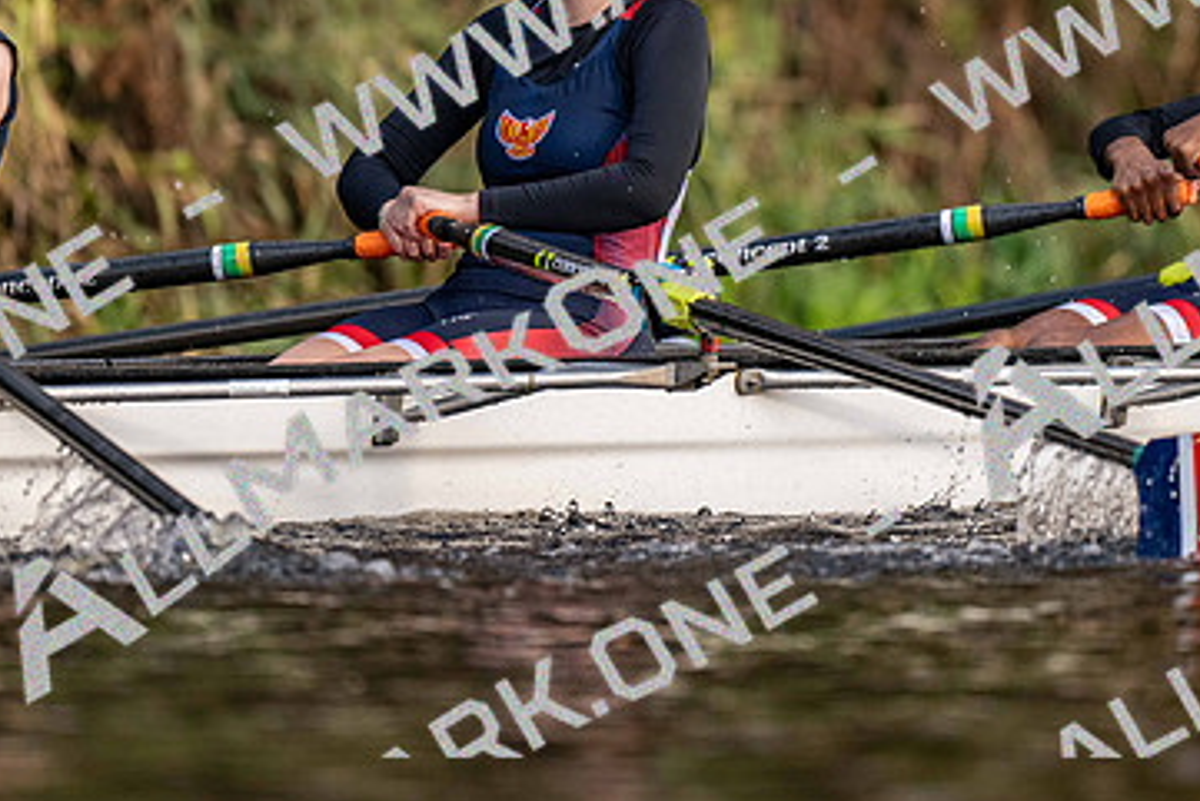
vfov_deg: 1.4
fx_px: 32178
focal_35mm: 965
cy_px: 188
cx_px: 688
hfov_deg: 2.1
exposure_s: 1/2500
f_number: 4
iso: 1600
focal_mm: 600
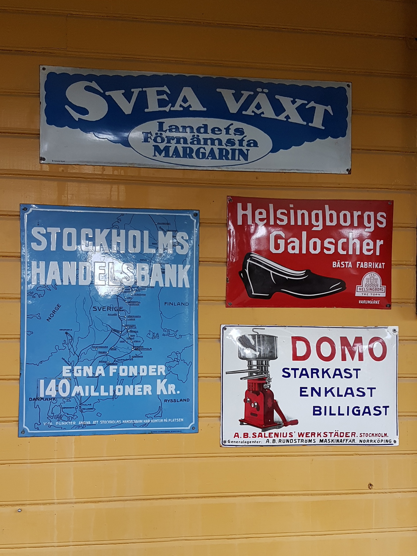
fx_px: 418
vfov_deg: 67.3
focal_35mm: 26
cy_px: 278
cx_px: 208
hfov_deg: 53.1
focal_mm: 4.2
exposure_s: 1/50
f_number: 1.7
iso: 64
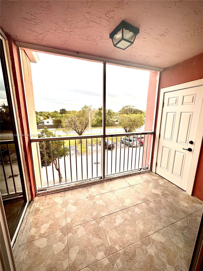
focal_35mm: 14
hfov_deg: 85.7
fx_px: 109
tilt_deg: -11.5
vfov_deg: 102.1
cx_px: 102
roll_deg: -0.6
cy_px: 136
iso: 40
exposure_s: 1/150
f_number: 2.2
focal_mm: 2.22
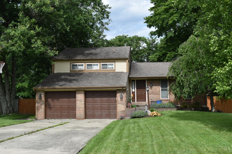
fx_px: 271
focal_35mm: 42
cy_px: 77
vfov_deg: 31.9
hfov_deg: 46.4
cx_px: 116
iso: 100
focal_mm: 28
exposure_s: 1/250
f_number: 8
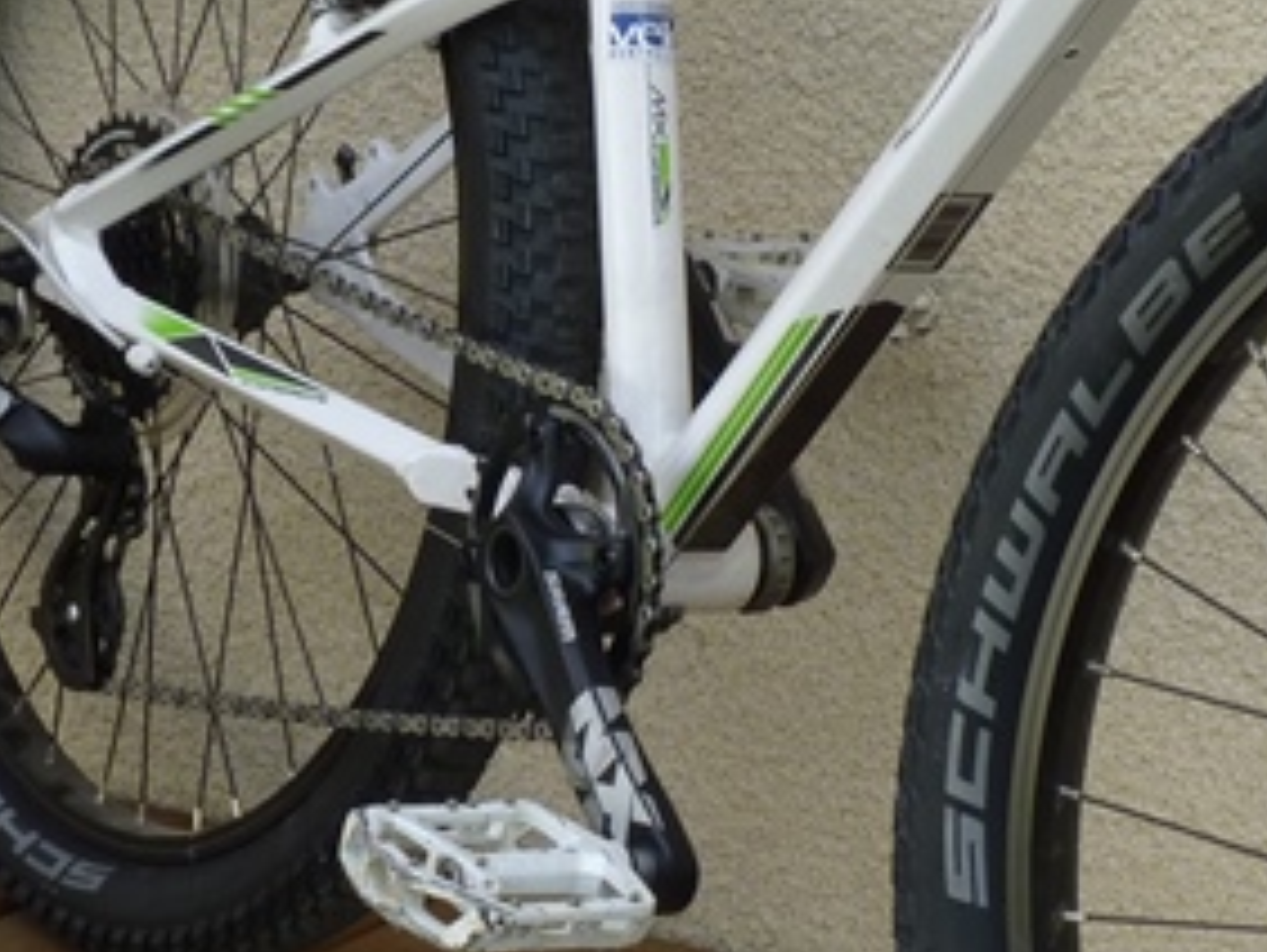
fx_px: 5715
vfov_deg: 9.5
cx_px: 687
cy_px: 458
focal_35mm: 156
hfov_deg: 12.7
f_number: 4.5
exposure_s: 1/125
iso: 80
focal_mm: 7.6
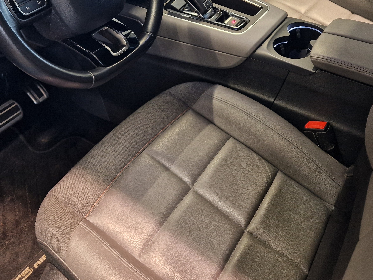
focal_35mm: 39
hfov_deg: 47.9
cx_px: 180
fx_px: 420
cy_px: 45
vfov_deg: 35.3
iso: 200
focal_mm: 5.4
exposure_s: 1/100
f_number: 1.8
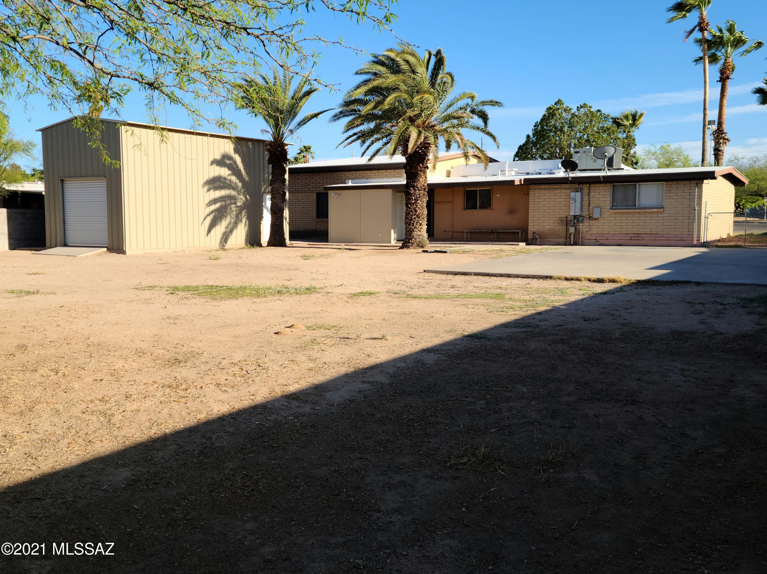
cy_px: 287
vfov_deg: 49.7
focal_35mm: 28
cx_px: 384
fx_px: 620
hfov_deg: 63.5
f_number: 2
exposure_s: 1/667
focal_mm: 5.9
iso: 25
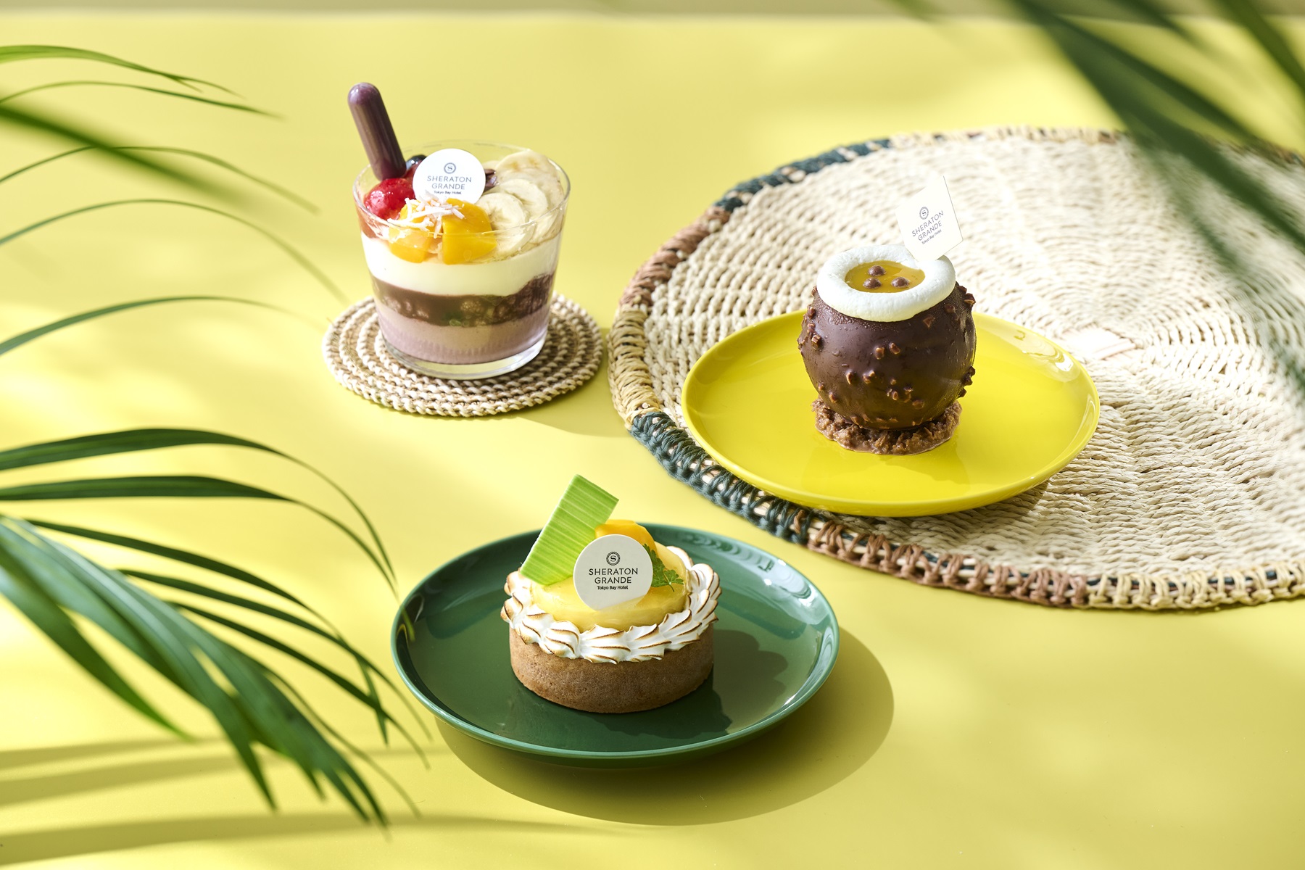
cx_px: 652
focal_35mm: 140
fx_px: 5075
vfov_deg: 9.8
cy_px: 435
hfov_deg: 14.7
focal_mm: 140
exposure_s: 1/160
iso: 500
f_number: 6.3
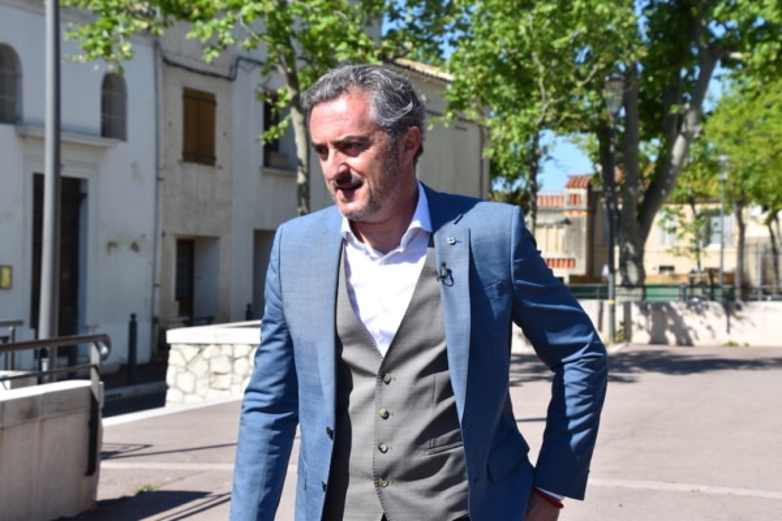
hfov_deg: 27.0
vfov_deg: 18.2
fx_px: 1629
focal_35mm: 75
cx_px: 391
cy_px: 260
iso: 100
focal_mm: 50
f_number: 8
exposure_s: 1/250
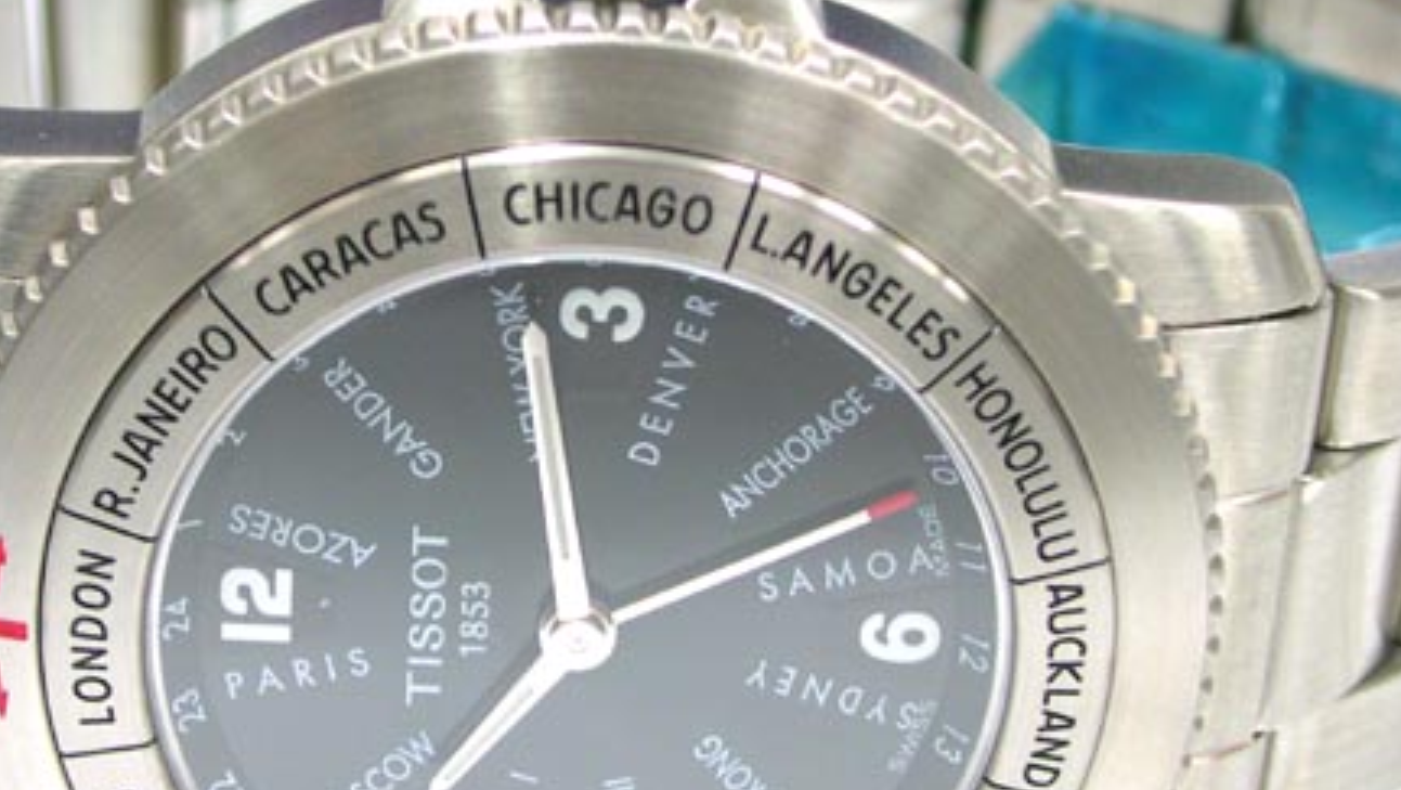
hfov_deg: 21.9
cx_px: 520
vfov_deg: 12.5
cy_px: 494
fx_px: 3605
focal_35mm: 97
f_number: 3.5
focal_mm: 9.7
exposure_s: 1/8.2
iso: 100
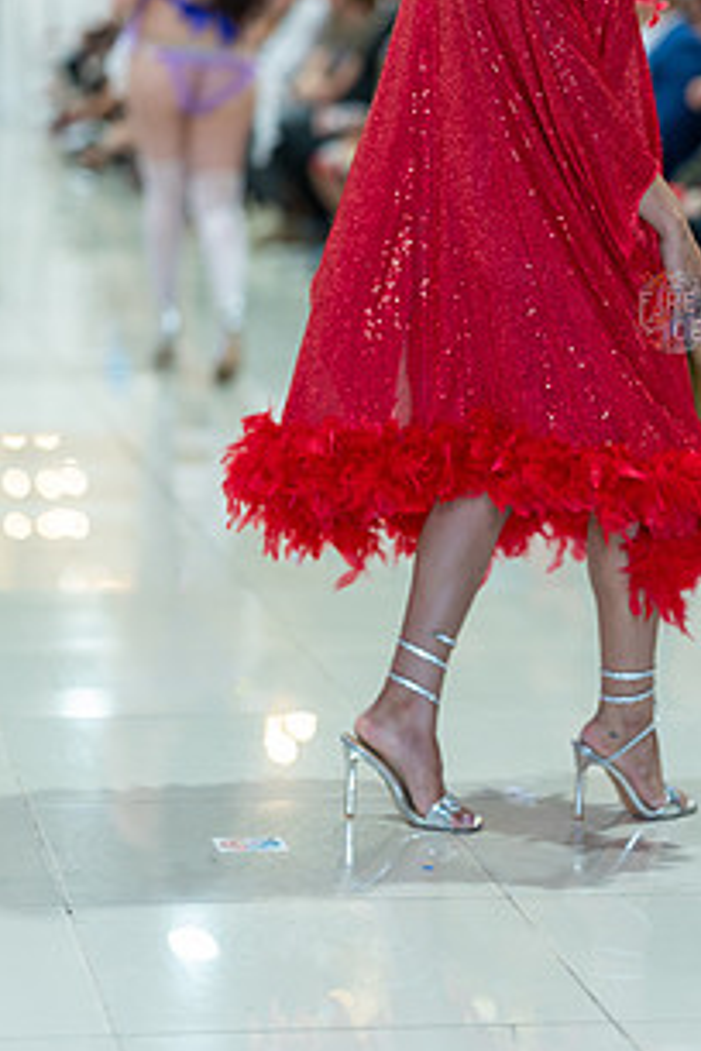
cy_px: 323
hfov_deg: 11.0
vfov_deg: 16.3
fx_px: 3651
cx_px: 481
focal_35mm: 125
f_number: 1.4
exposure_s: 1/160
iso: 250
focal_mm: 85
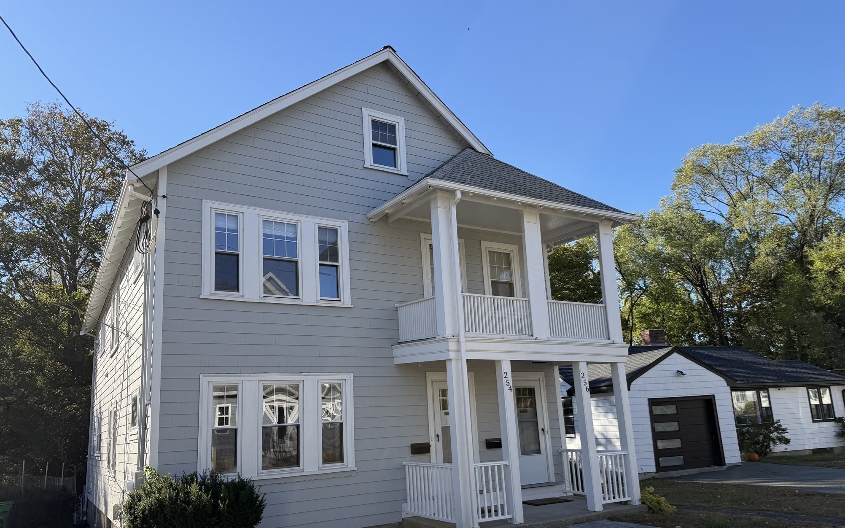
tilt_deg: +10.7
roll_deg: +4.4
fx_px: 599
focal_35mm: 26
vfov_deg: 47.4
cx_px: 429
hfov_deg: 70.4
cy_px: 310
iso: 80
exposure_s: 1/2232
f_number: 1.78
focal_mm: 6.76
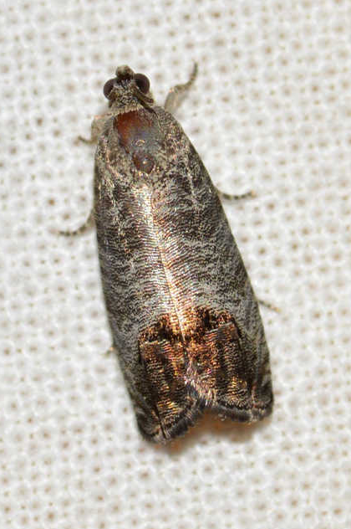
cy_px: 267
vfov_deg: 13.5
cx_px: 176
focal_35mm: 152
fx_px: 2228
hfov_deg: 9.0
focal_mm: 100
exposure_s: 1/200
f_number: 18
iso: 100
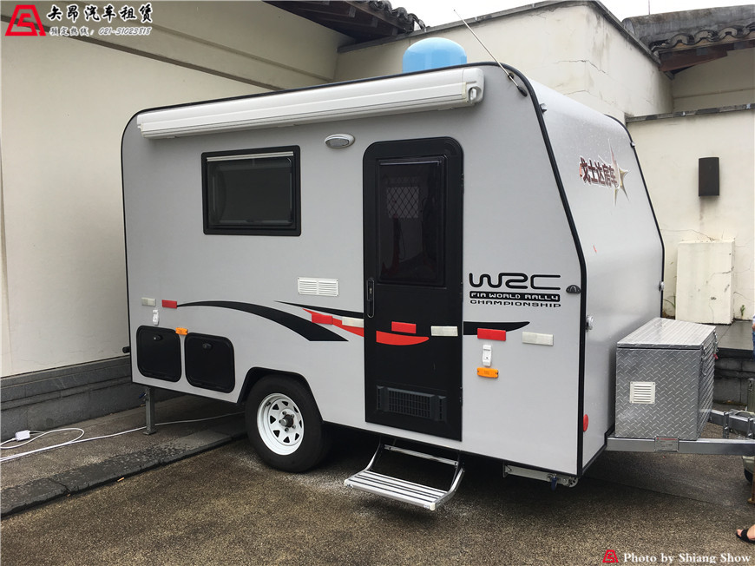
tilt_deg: -3.7
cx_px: 378
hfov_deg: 61.7
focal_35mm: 29
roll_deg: -0.5
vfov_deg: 48.2
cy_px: 283
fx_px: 632
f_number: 2.2
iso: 25
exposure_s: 1/425
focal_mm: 4.15
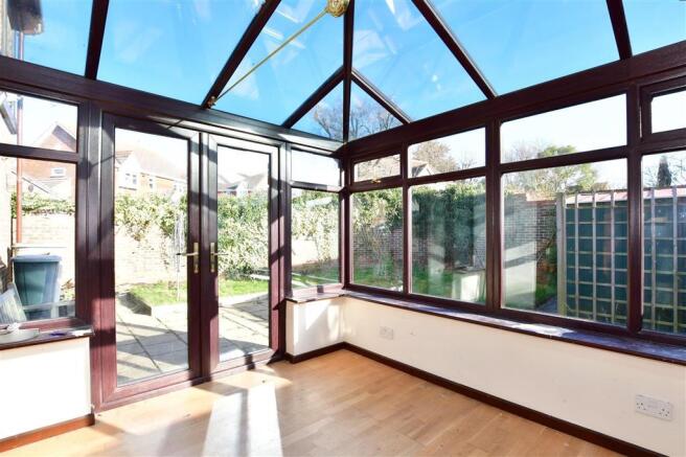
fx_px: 286
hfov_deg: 100.4
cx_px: 343
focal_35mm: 15
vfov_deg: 77.3
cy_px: 228
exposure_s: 1/100
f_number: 8
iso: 400
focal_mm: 10
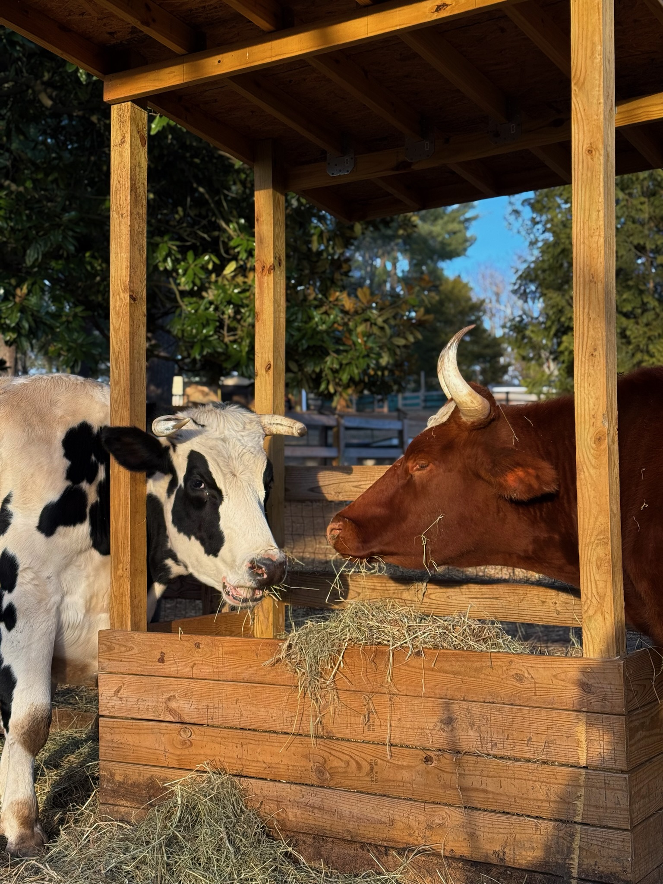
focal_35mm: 48
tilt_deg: +2.5
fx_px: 1226
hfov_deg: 30.3
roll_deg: +0.6
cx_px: 332
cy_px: 442
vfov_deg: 39.7
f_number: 1.78
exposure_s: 1/611
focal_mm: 6.76
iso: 64
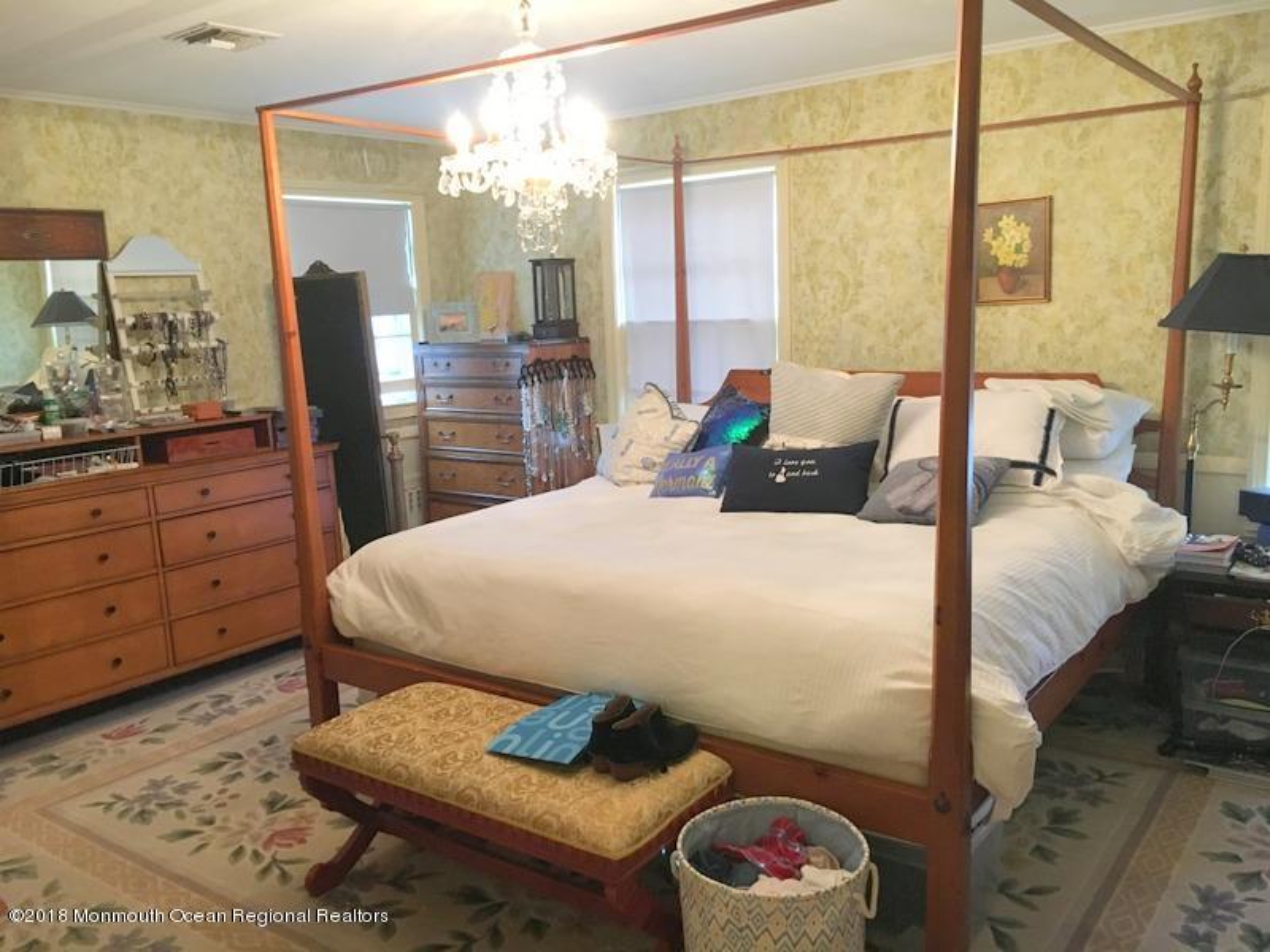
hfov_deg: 61.7
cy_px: 476
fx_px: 1064
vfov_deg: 48.2
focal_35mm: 29
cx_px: 635
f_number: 2.2
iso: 200
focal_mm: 4.15
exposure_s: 1/30
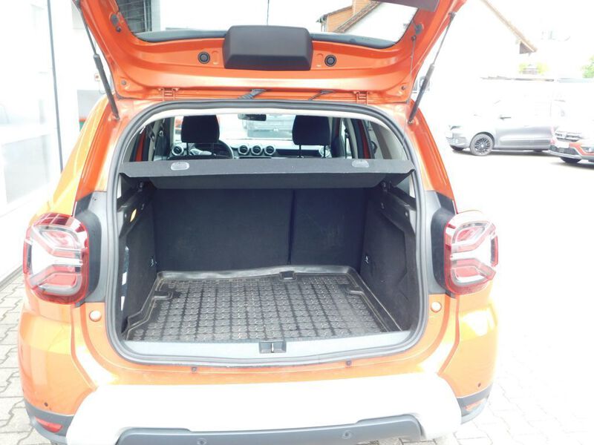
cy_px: 222
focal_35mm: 30
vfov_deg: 46.8
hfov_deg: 60.0
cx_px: 297
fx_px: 515
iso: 125
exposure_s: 1/30
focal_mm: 5.3
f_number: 3.2
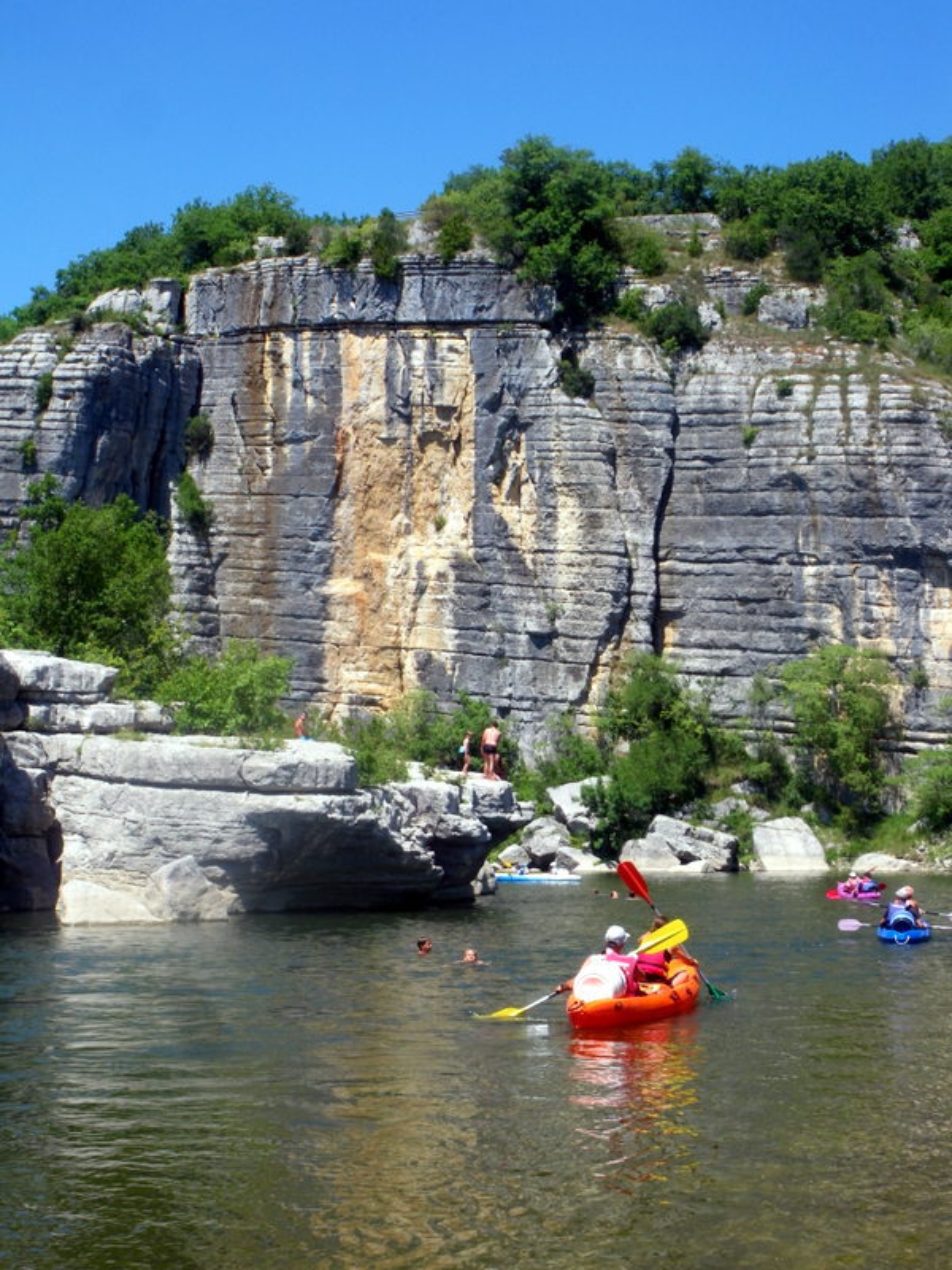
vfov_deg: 37.5
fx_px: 1870
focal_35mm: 51
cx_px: 476
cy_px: 635
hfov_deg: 28.6
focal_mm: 9
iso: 64
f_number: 6.8
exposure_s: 1/100
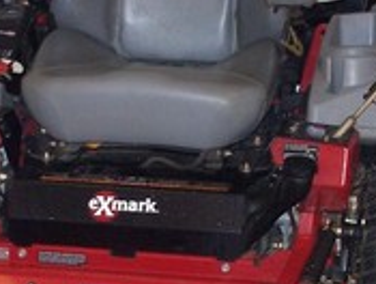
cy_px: 230
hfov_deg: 10.6
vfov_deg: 8.0
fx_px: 2025
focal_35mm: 186
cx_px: 97
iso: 140
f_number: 2.8
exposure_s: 1/90
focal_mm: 10.3
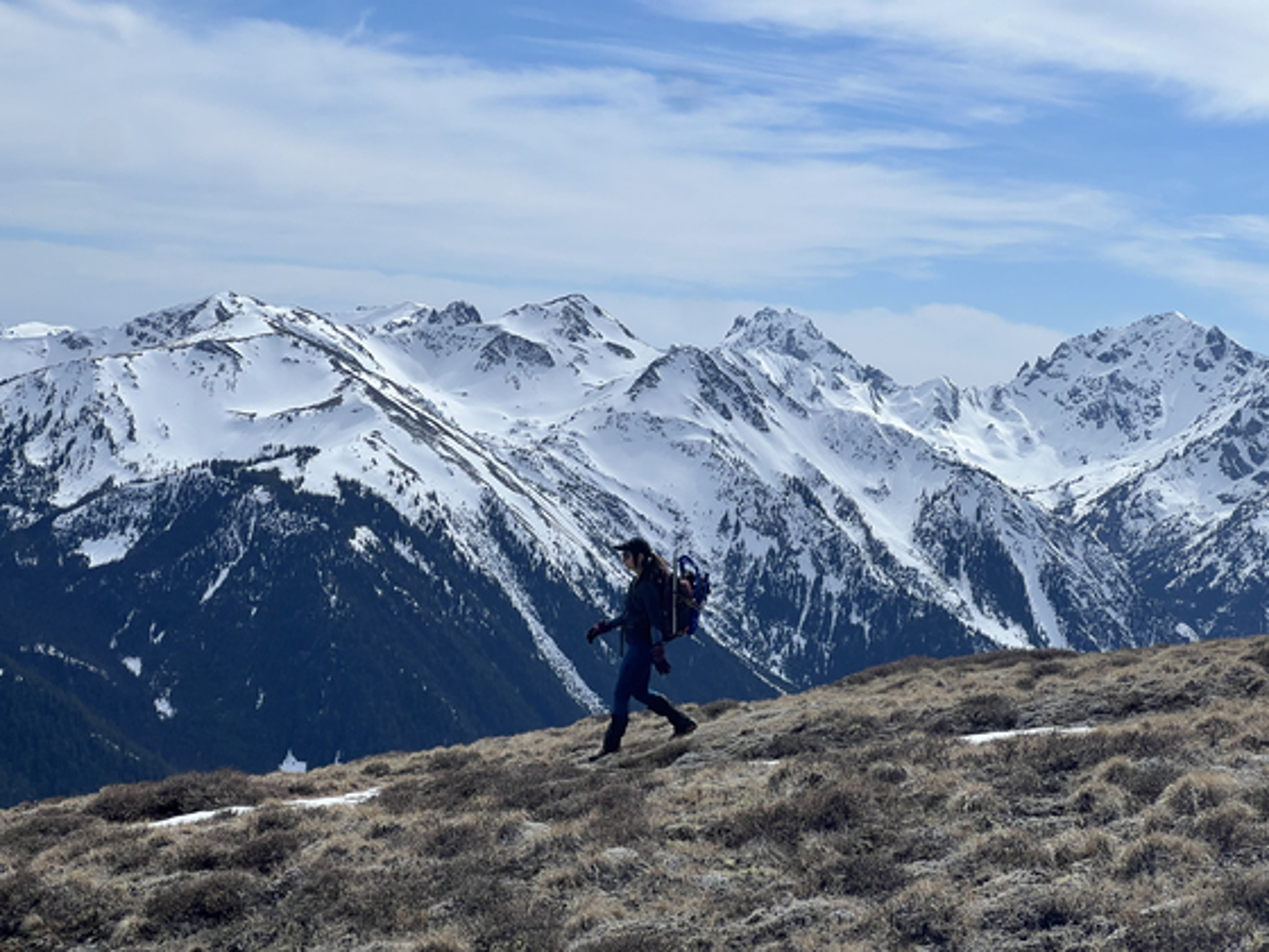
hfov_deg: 25.3
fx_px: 2823
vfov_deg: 19.1
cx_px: 634
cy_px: 476
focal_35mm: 77
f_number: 2.8
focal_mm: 9
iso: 32
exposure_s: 1/1698
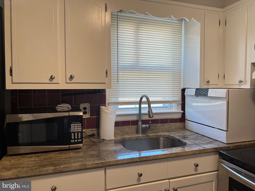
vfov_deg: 53.1
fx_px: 192
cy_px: 96
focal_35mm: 26
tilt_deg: -2.5
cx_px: 128
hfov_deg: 67.3
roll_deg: -0.8
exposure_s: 1/120
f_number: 1.5
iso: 80
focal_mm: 5.7
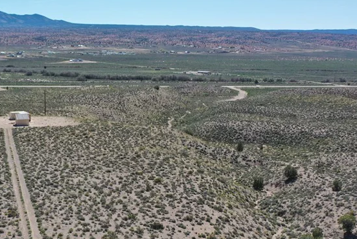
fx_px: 516
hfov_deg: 37.2
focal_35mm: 52
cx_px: 89
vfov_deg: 25.8
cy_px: 174
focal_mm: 10.26
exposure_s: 1/500
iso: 100
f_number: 2.8
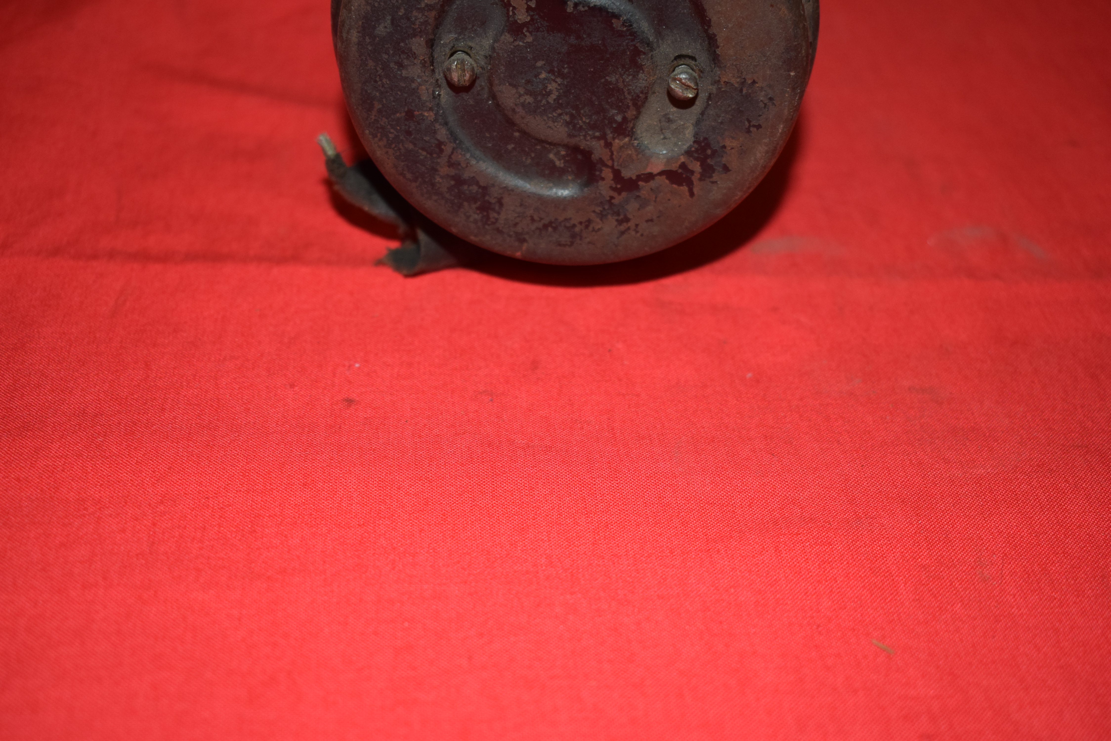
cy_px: 370
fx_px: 1621
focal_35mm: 52
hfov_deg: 37.8
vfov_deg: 25.8
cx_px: 556
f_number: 5
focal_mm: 35
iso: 640
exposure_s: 1/160
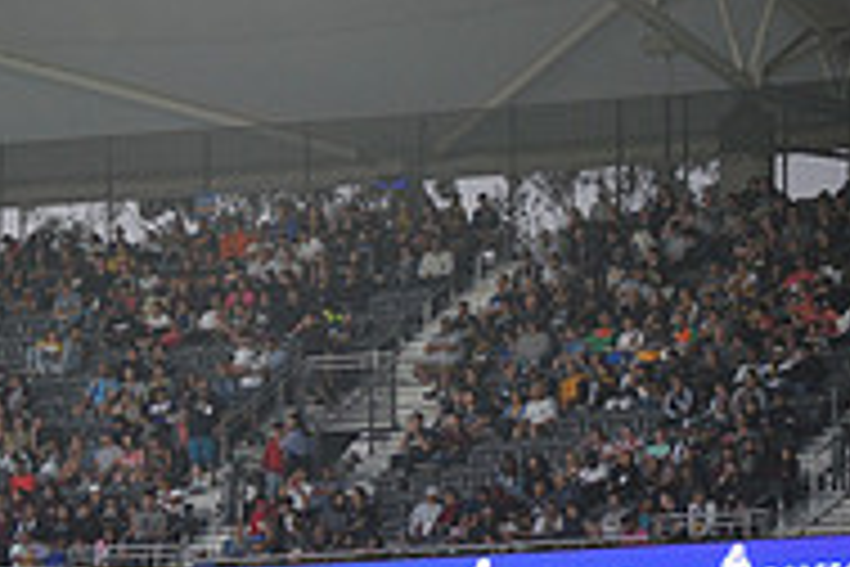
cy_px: 644
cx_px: -360
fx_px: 9042
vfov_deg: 3.6
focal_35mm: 383
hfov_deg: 5.3
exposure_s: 1/1000
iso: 1250
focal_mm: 125
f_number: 2.8
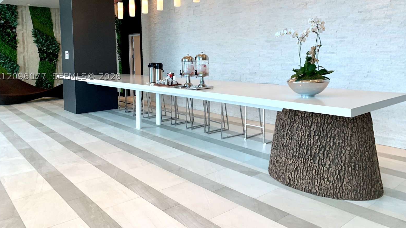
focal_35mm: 29
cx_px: 201
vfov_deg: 39.7
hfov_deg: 66.1
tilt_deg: -3.9
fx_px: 312
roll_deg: +0.3
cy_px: 76
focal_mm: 4.25
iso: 50
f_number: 1.8
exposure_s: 1/60
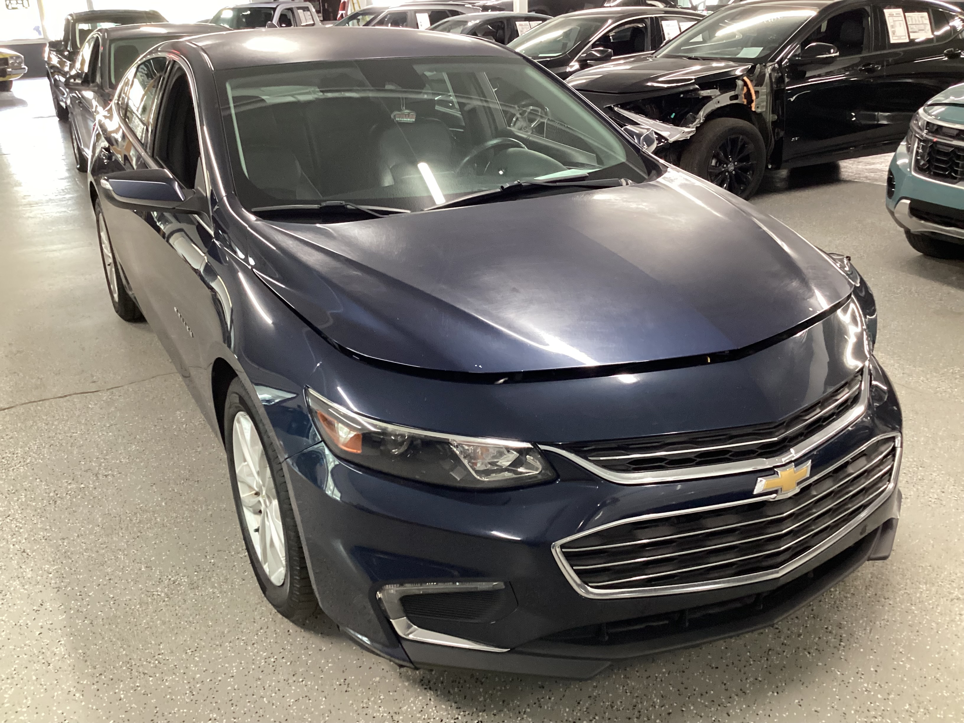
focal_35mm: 31
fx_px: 863
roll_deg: +1.3
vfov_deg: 45.4
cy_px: 362
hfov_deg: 58.4
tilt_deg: -23.1
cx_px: 482
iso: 320
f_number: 2.4
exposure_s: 1/40
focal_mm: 3.3
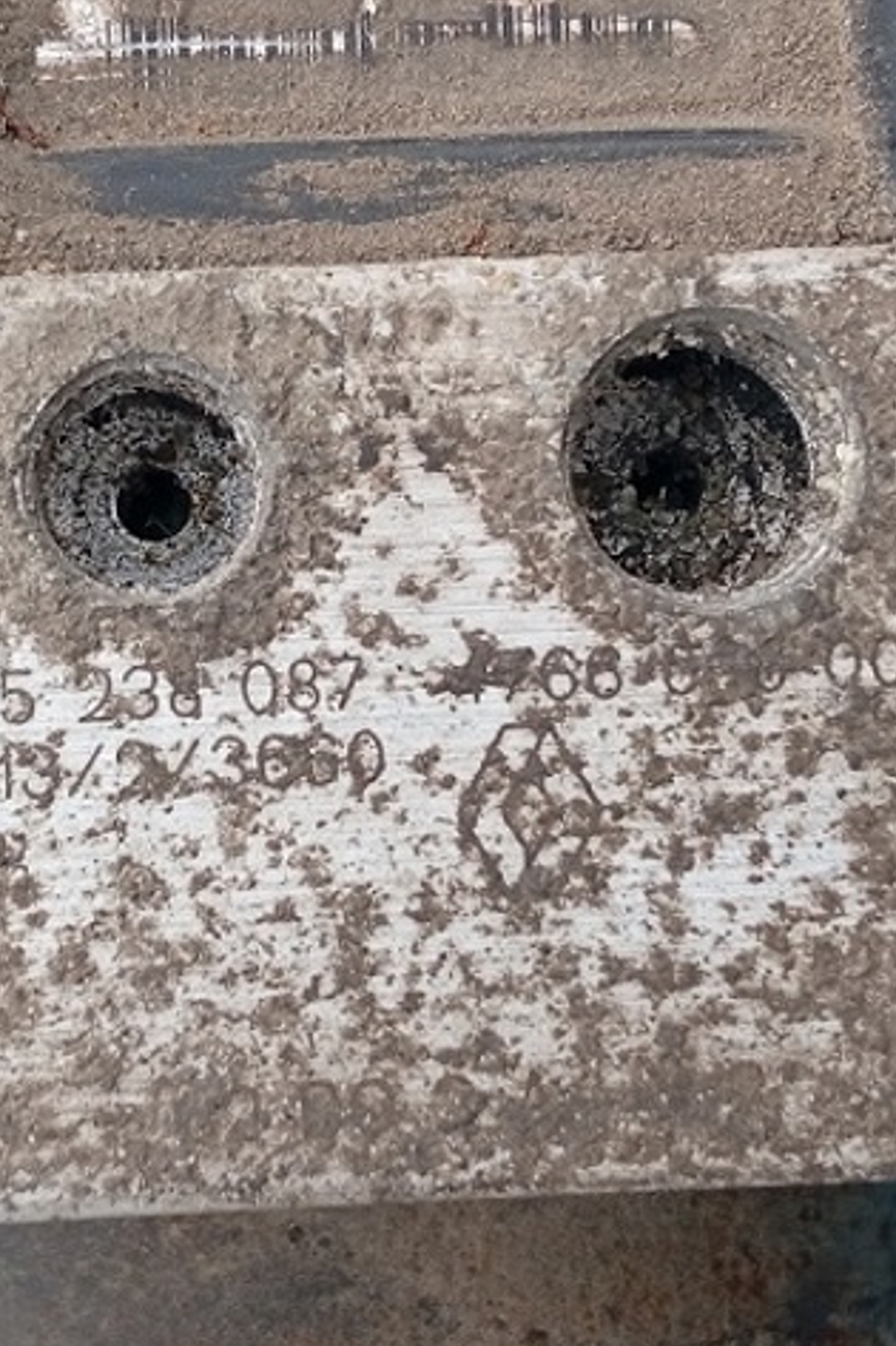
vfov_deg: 27.7
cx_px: 354
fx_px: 2727
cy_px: 680
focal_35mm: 73
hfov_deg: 18.6
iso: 52
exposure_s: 1/100
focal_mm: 3.96
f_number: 1.8
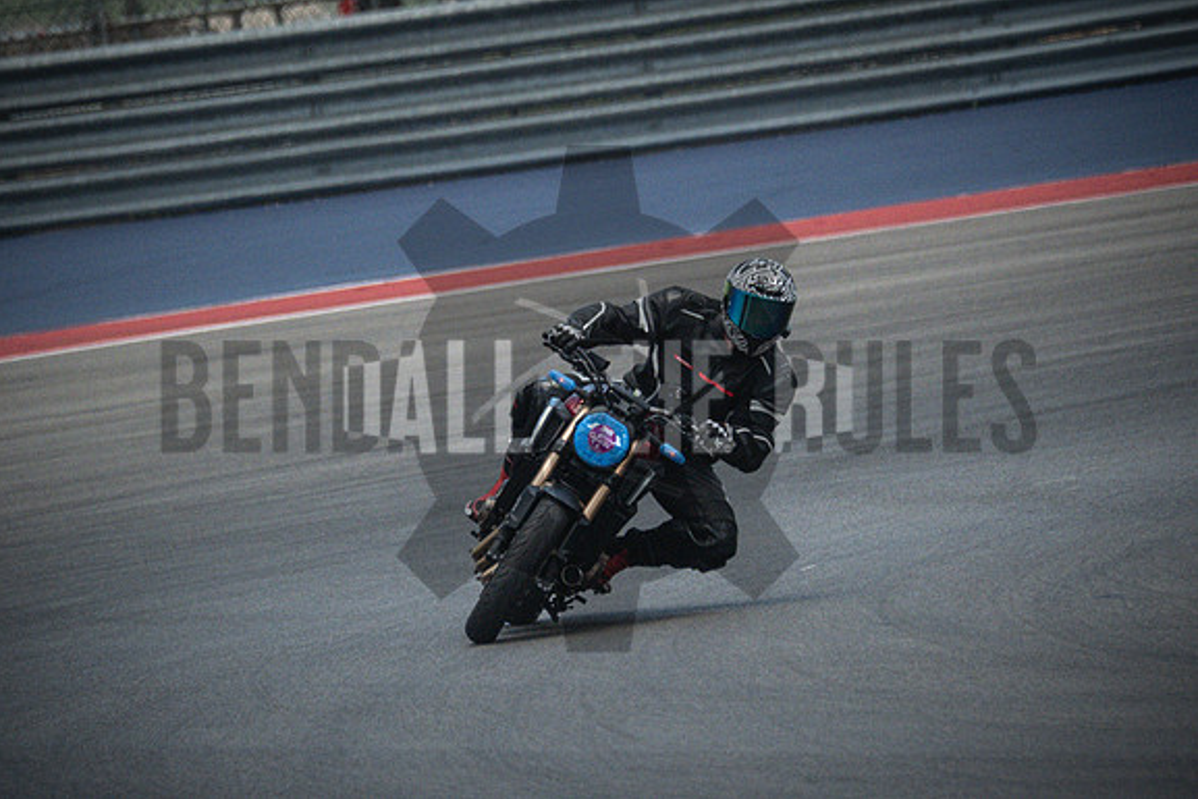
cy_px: 400
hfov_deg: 3.4
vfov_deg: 2.3
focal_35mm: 603
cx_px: 598
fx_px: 20070
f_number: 5.6
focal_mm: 400
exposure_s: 1/5000
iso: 3200
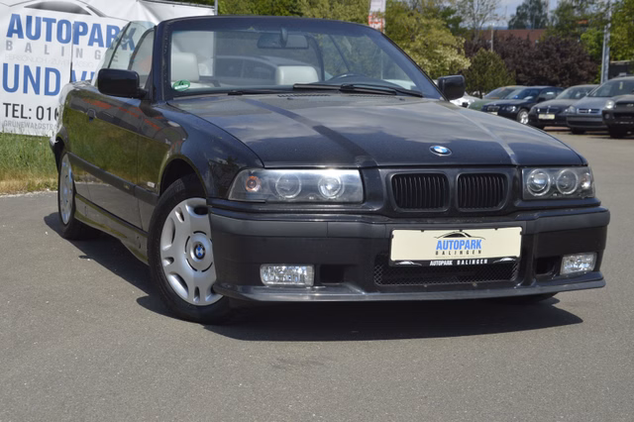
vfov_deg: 20.1
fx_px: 1188
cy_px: 211
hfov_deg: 29.9
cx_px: 317
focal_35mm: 68
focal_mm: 45
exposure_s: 1/400
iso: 100
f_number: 10
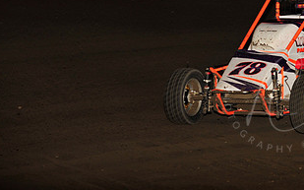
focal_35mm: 258
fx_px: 2137
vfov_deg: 5.1
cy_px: 2
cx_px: 281
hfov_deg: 8.1
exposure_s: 1/320
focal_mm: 135
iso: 800
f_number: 6.3
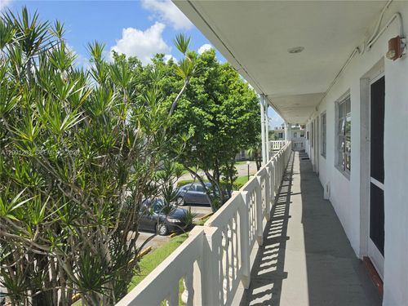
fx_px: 271
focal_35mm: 23
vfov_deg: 58.9
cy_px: 153
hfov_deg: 73.9
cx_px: 204
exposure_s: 1/5775
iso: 64
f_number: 1.4
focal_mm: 6.5
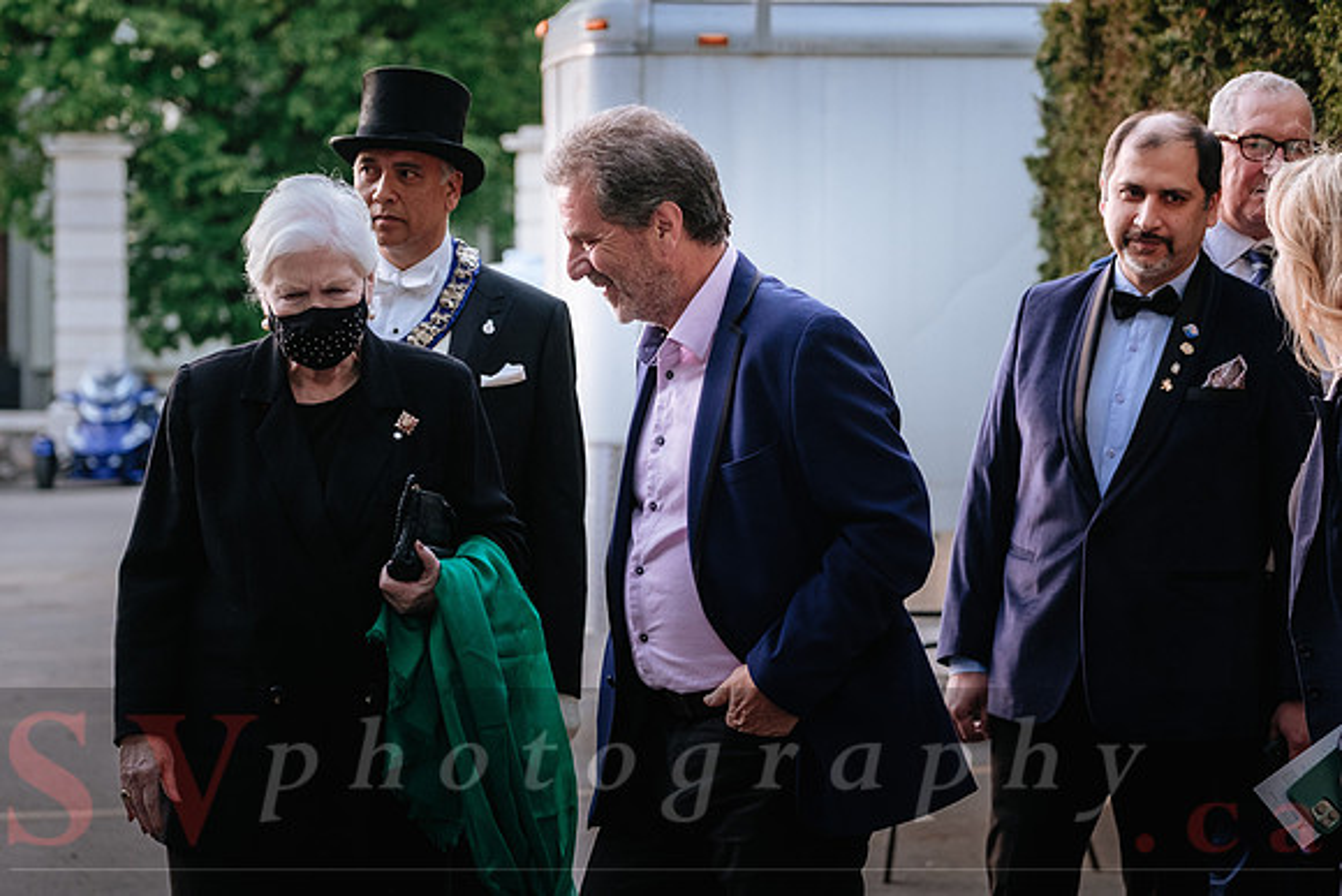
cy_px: 448
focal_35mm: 119
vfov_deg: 11.5
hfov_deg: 17.2
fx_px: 4429
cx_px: 671
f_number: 2.8
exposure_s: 1/250
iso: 800
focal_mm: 66
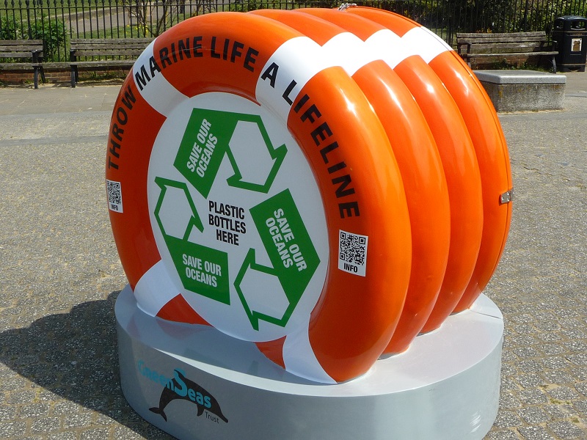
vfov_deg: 33.6
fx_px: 729
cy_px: 220
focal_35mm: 43
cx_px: 294
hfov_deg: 43.9
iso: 100
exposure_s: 1/320
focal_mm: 5.3
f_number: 8
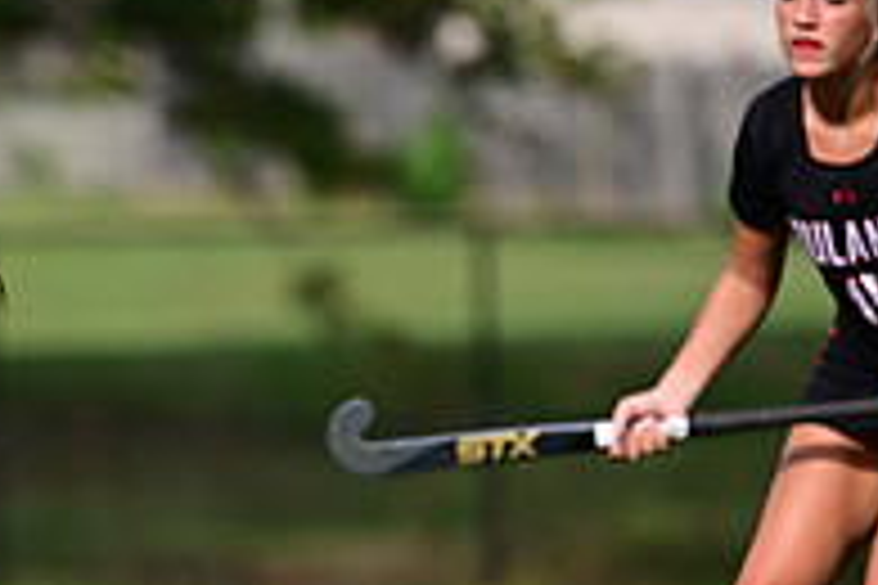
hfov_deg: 3.5
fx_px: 14510
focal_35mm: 595
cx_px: 81
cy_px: 549
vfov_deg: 2.3
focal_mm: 200
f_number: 2.8
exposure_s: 1/1250
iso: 100
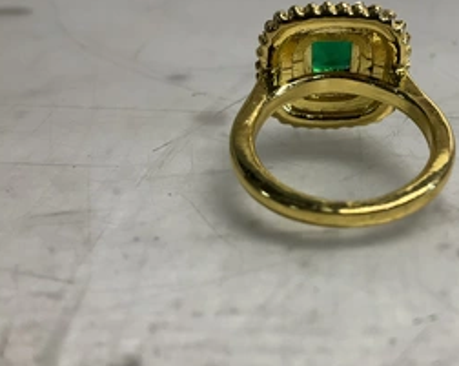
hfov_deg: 40.4
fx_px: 611
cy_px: 180
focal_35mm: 45
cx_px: 324
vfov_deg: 33.4
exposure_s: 1/120
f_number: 1.8
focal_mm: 3
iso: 50
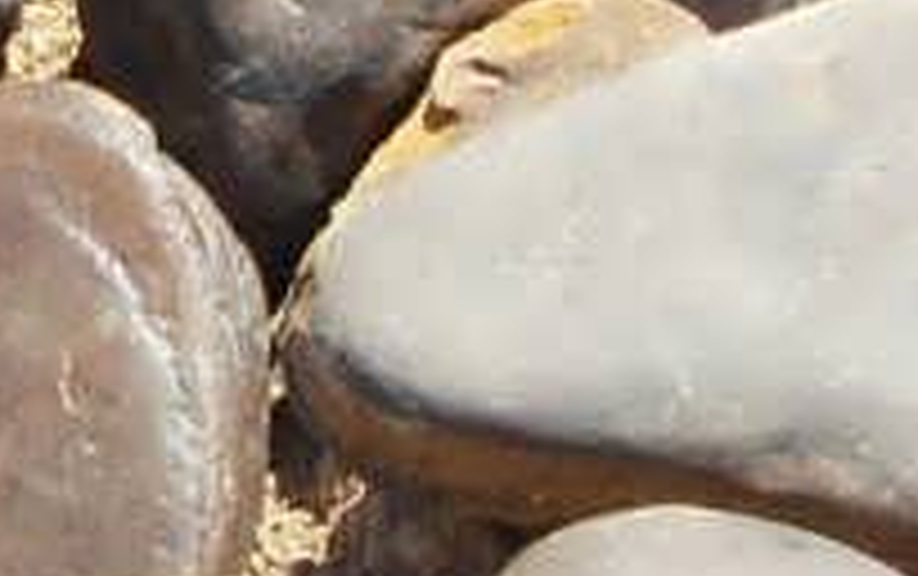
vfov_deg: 5.6
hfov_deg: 9.5
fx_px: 5460
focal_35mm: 218
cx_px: -158
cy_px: -1260
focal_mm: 6.3
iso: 80
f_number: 8.2
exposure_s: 1/125
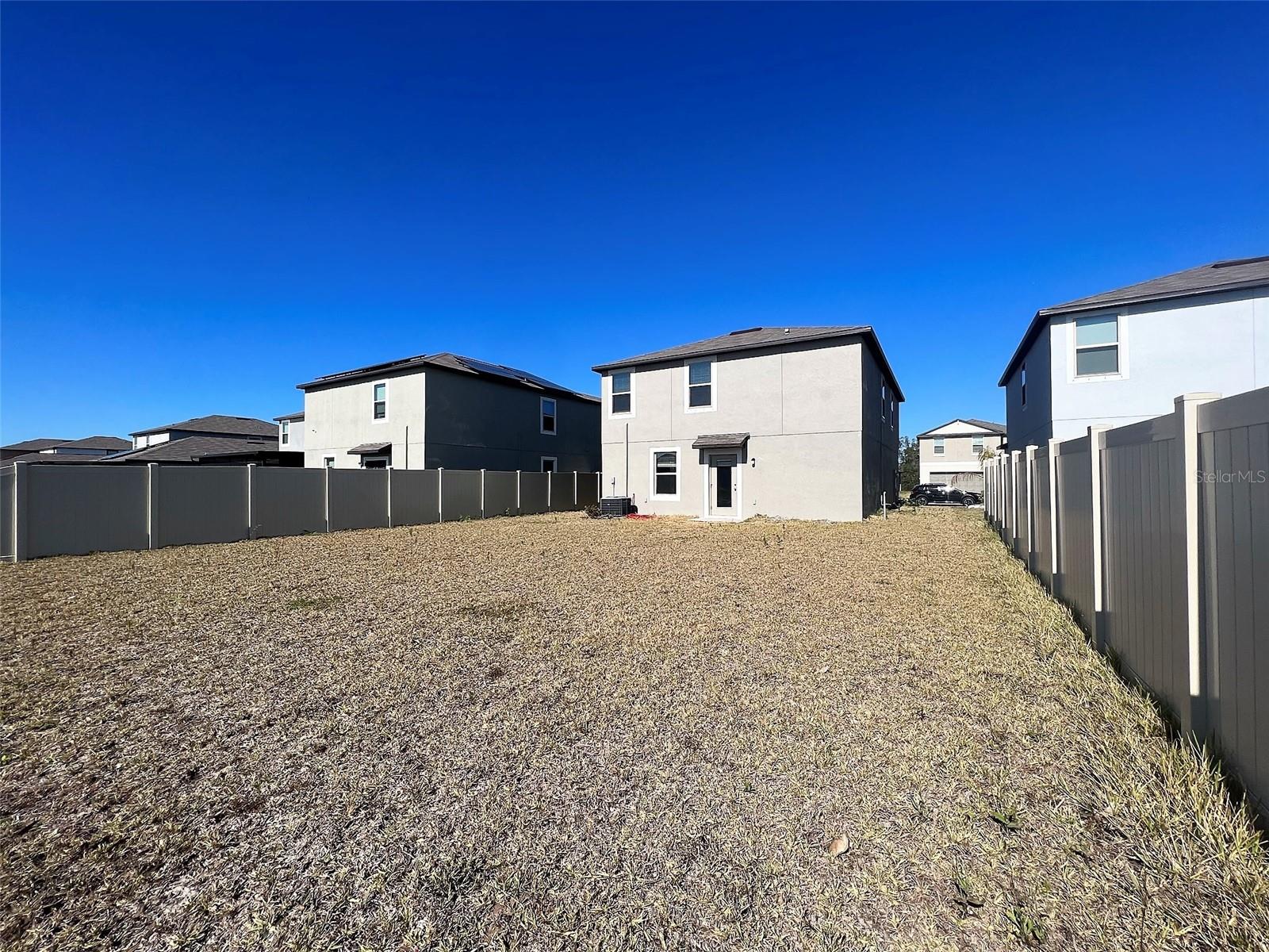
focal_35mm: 13
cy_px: 476
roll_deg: +0.2
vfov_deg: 89.9
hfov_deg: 106.2
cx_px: 634
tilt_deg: +1.6
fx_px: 477
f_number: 1.8
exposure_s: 1/2732
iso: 32
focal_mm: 1.57
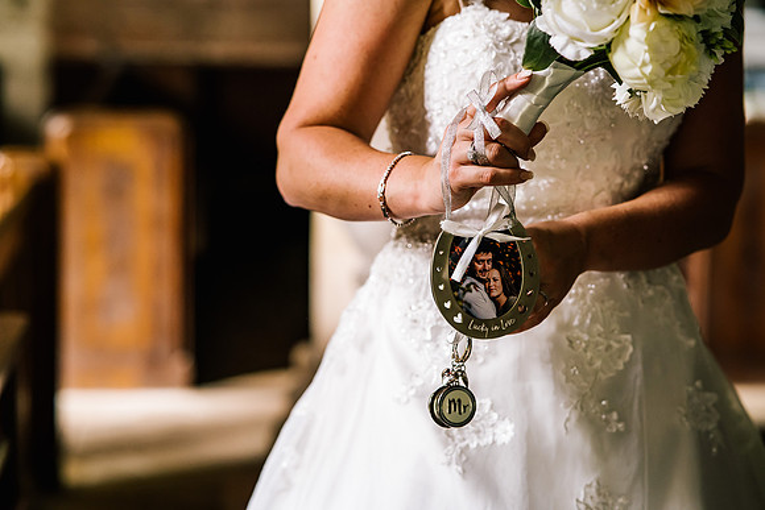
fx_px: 1807
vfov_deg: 16.1
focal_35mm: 85
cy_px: 255
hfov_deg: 23.9
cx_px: 382
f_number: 2.8
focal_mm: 85
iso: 2000
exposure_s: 1/250
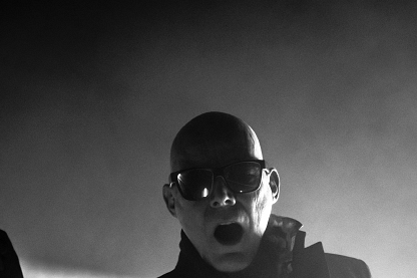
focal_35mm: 91
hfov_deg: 22.3
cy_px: 197
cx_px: 276
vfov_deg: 15.0
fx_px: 1052
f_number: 1.4
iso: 200
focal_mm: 35
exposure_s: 1/80
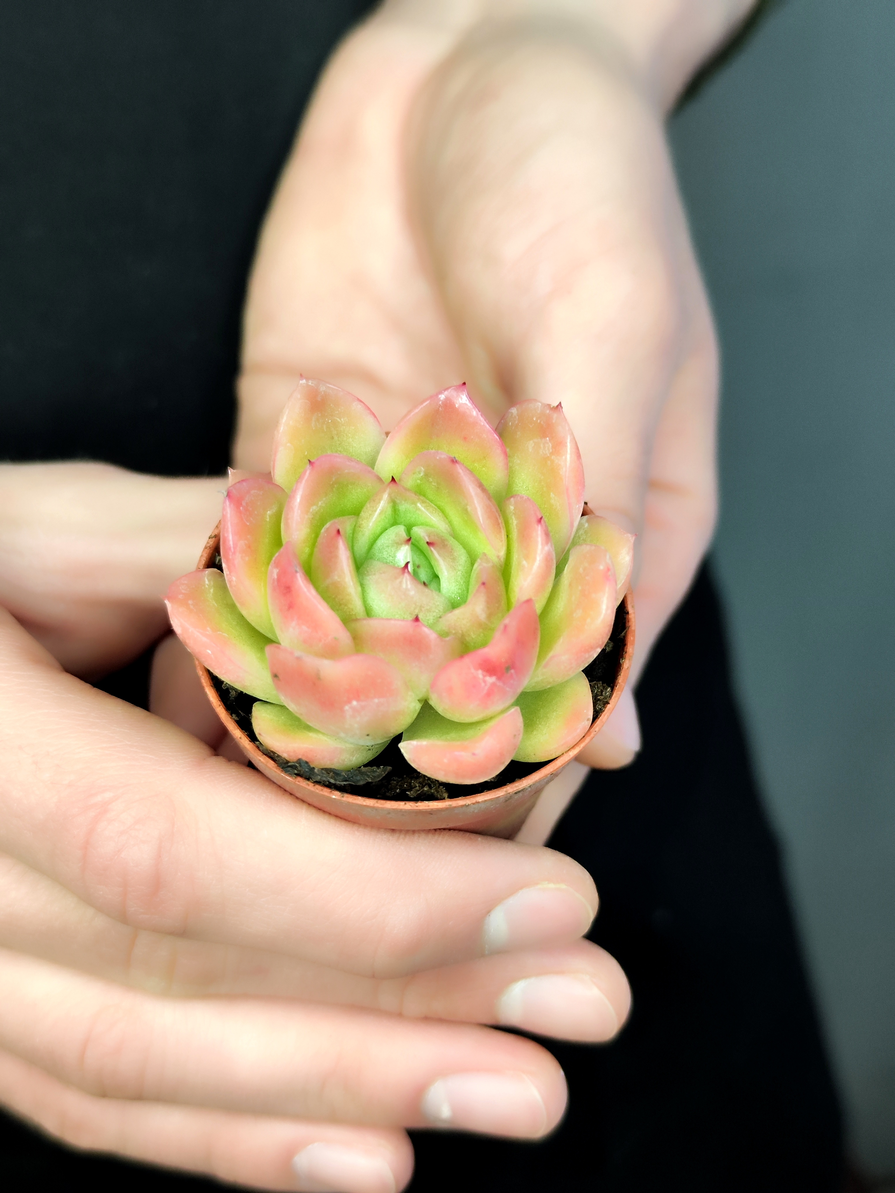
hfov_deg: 58.9
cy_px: 596
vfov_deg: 73.9
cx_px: 448
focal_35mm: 23
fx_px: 793
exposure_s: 1/55.4
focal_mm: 7.01
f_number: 1.69
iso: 1339
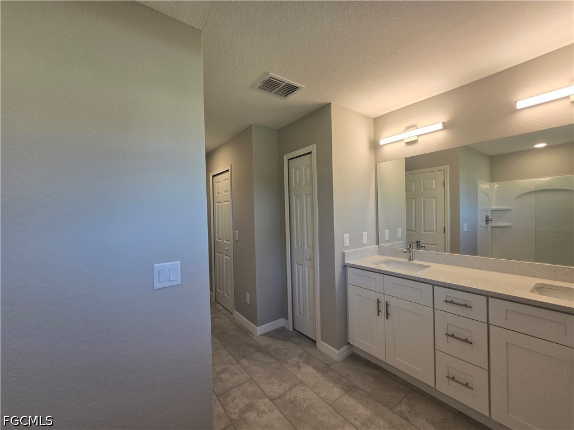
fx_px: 216
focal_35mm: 13
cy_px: 215
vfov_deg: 89.9
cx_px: 287
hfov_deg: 106.2
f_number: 2.2
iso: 80
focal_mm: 2.2
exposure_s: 1/120
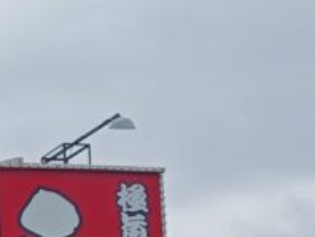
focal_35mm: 191
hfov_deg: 9.1
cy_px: 428
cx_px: -480
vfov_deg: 7.6
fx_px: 1740
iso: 64
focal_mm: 4.7
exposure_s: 1/1199
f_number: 1.7
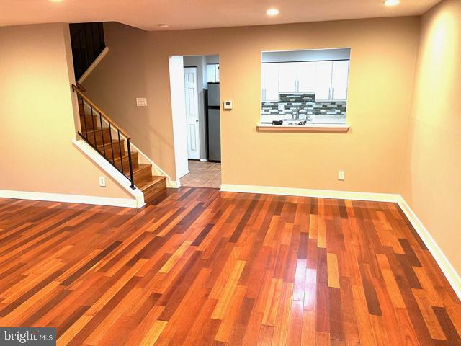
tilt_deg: -15.1
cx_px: 230
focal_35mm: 26
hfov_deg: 67.3
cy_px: 173
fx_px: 346
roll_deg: +0.3
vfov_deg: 53.1
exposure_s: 1/60
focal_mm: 5.1
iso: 250
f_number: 1.6
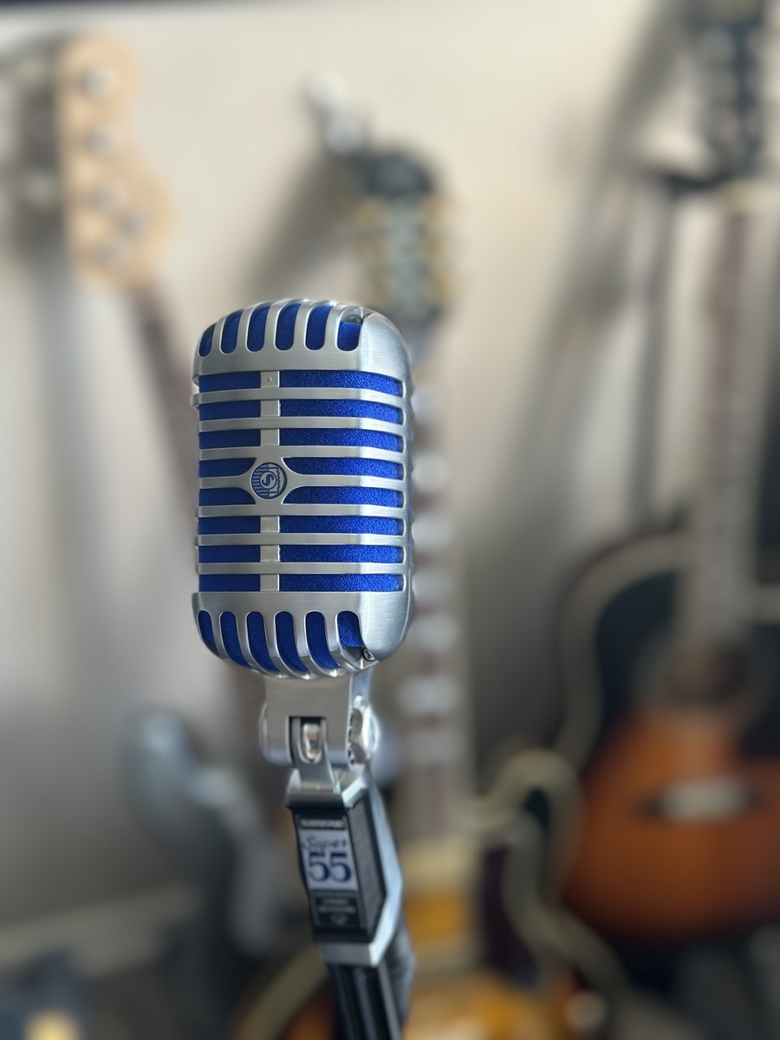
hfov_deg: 30.3
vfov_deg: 39.7
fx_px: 1442
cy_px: 520
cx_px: 390
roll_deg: -2.8
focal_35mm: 48
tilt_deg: -35.7
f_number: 1.78
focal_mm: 6.86
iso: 125
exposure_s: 1/60
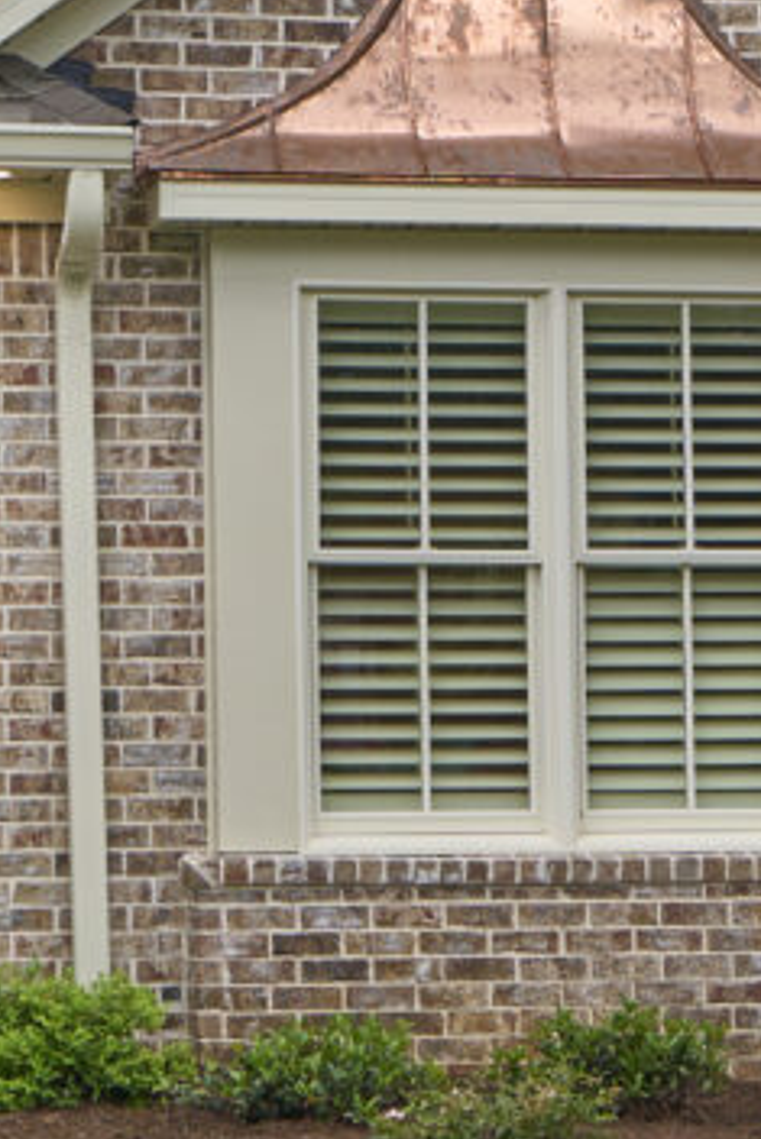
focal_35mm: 144
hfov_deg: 9.5
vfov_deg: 14.1
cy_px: 87
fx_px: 4561
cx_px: 437
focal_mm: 33
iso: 100
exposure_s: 1/100
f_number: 8
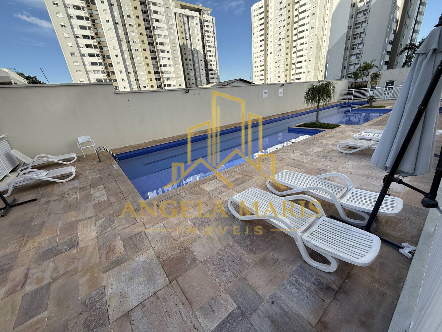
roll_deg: +6.1
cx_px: 221
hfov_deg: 102.1
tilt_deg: -21.4
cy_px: 166
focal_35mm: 14
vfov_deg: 85.7
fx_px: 179
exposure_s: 1/619
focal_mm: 2.22
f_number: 2.2
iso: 50
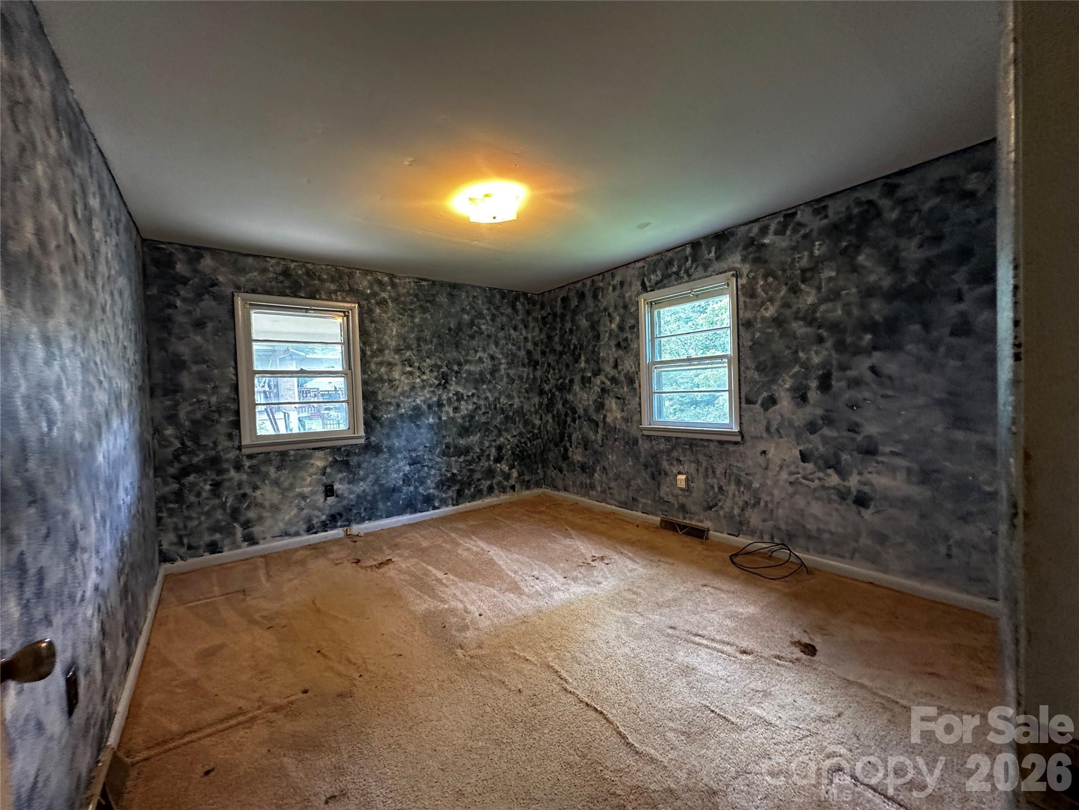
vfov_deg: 85.7
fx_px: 436
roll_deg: +2.6
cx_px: 540
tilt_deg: -0.5
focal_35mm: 14
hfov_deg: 102.1
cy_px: 405
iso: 320
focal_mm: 2.22
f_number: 2.2
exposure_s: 1/60
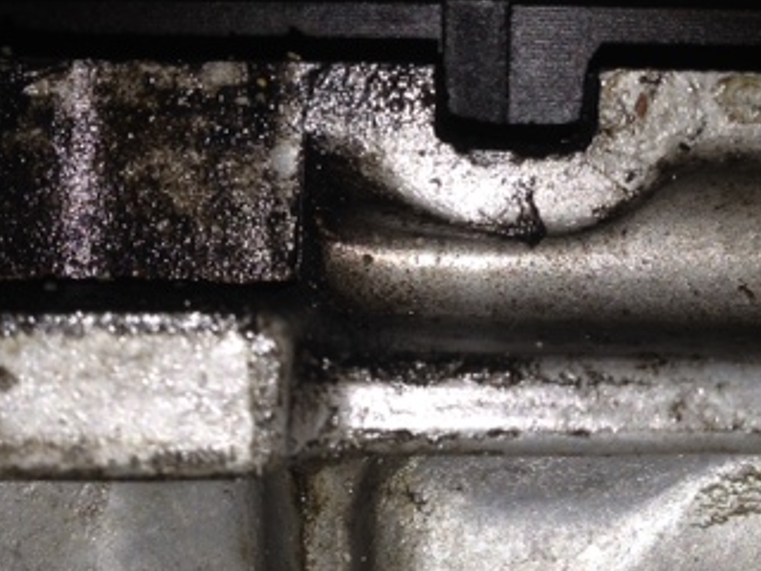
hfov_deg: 29.4
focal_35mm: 66
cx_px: 430
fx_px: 1451
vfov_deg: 22.3
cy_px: 276
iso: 50
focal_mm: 4.12
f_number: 2.4
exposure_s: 1/175
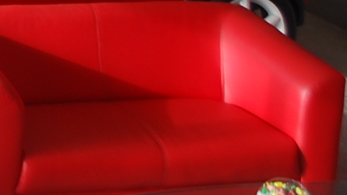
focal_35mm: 126
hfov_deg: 14.6
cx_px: -302
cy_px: -214
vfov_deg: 9.0
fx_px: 1160
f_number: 5.6
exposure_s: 1/100
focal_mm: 20
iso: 200
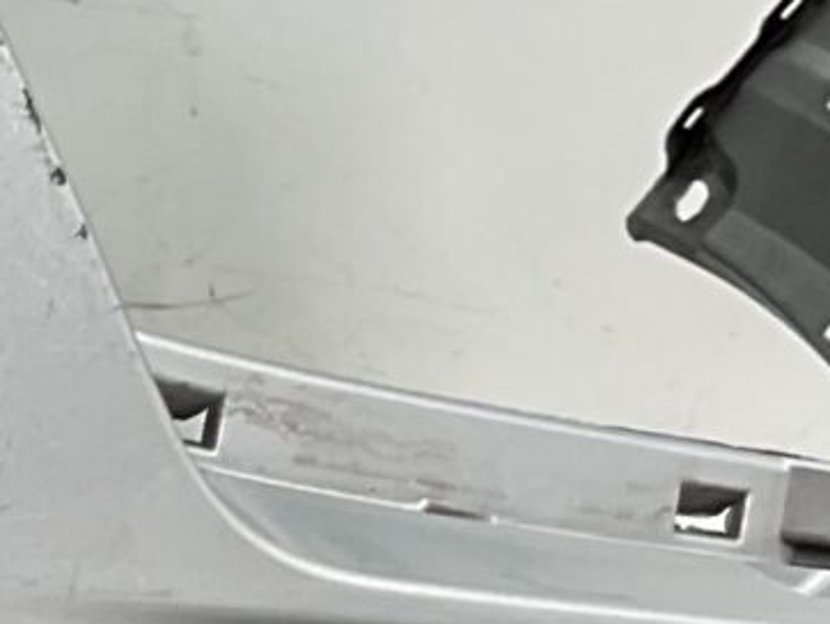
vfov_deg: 6.9
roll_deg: -2.3
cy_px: 1507
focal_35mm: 205
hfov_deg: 9.1
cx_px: -757
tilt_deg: -8.1
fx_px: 4919
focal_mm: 3
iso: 16
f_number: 1.8
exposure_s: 1/105
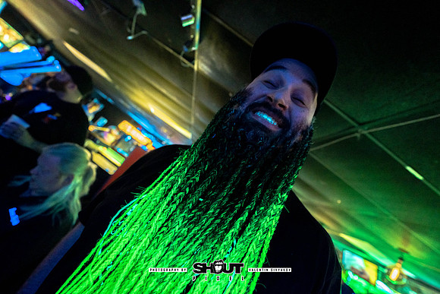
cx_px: 220
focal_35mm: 14
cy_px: 147
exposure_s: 1/60
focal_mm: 14
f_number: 2.8
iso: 3200
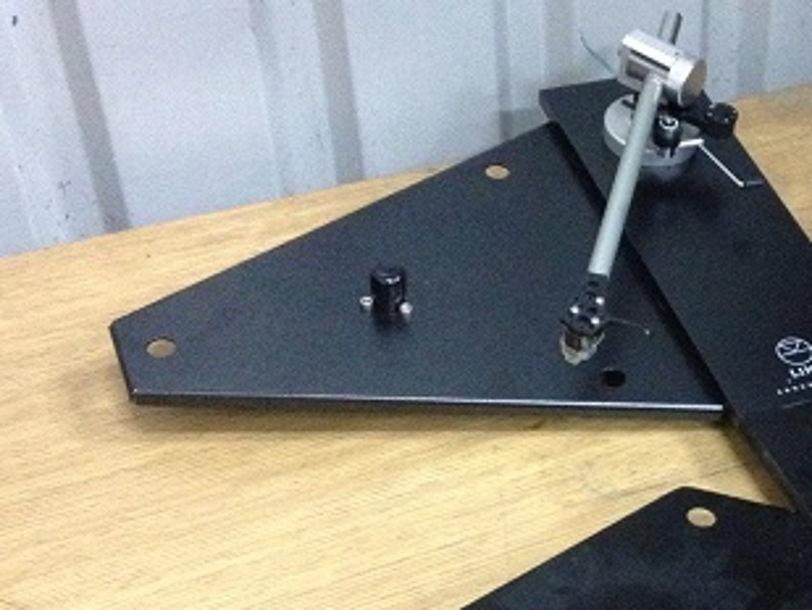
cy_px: 455
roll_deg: -3.4
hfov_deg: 25.7
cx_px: 685
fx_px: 1737
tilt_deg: -41.6
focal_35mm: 74
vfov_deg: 19.8
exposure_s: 1/17
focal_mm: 4.28
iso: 640
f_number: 2.4
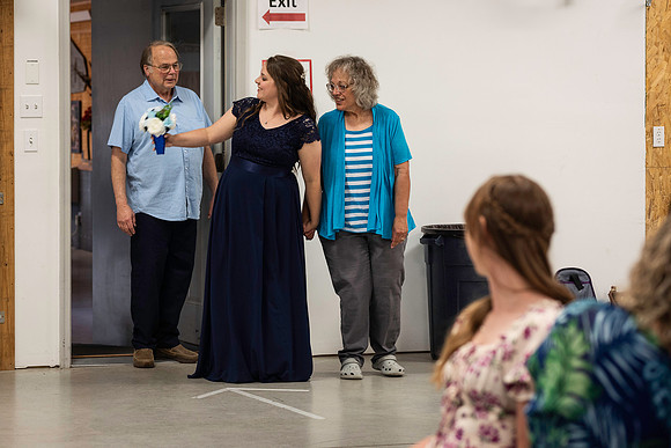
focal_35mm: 120
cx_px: 198
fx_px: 2234
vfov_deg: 11.4
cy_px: 132
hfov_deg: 17.0
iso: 640
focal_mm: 85
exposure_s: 1/160
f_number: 3.5
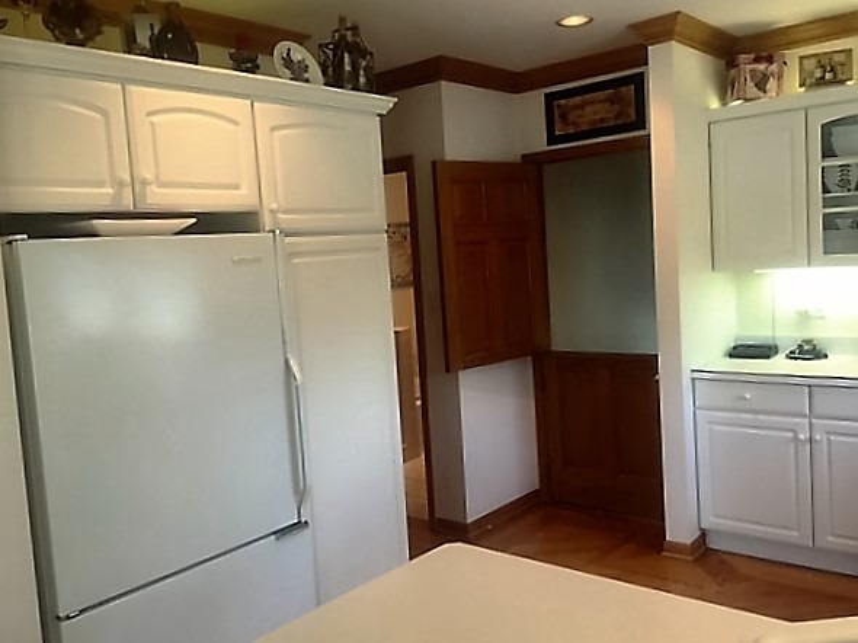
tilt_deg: -4.1
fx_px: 719
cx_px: 429
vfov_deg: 48.2
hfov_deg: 61.7
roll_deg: -1.0
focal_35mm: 29
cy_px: 322
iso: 40
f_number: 2.2
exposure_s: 1/33
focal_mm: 4.15
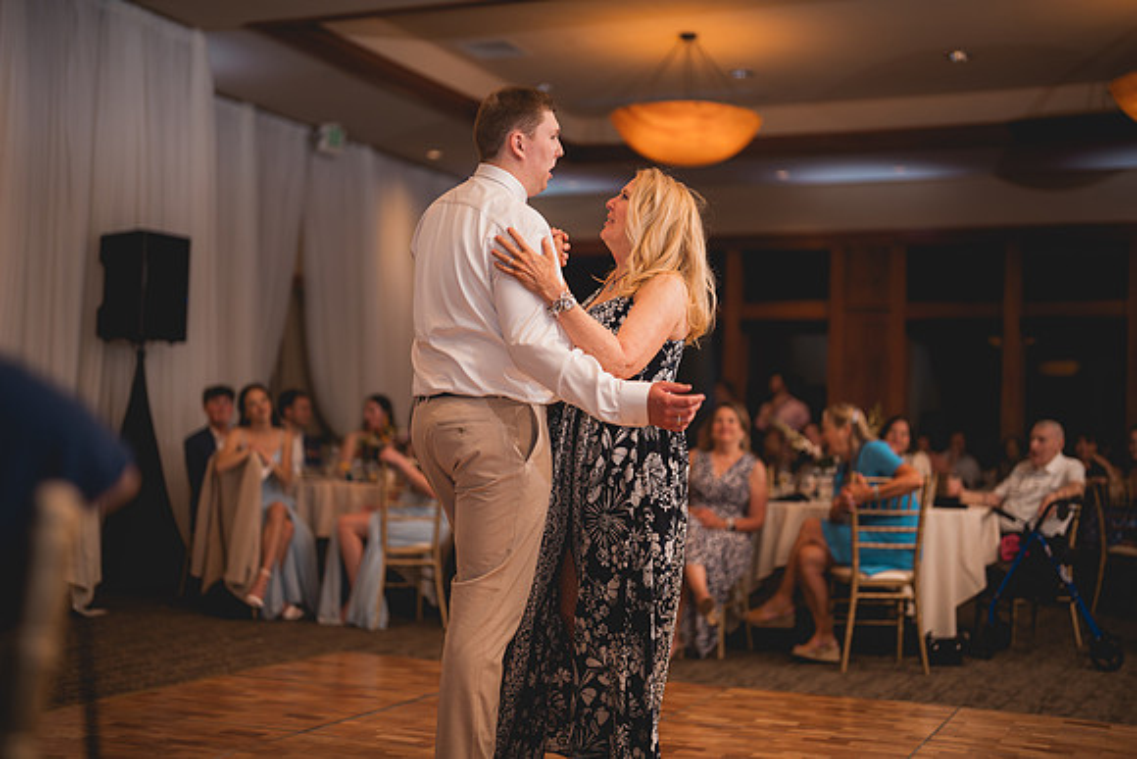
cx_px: 568
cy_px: 380
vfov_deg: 27.0
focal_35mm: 50
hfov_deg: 39.6
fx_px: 1579
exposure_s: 1/250
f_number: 1.2
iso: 125
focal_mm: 50
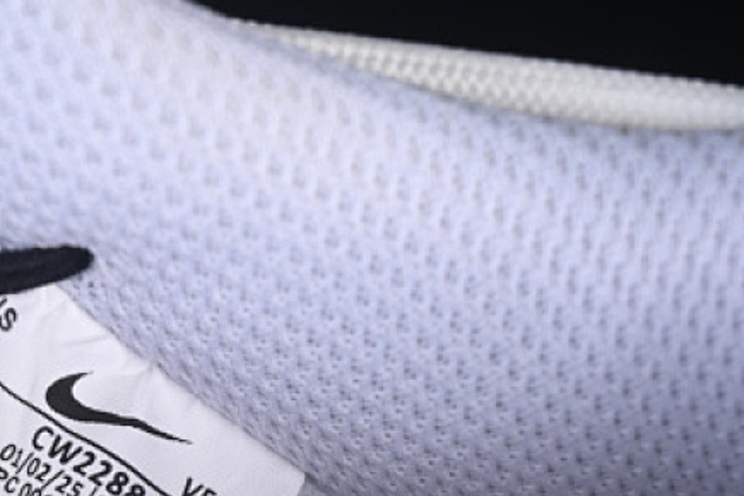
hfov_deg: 11.0
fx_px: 3844
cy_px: 607
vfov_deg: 7.3
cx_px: 80
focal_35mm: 186
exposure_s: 1/80
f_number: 7.1
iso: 160
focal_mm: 50
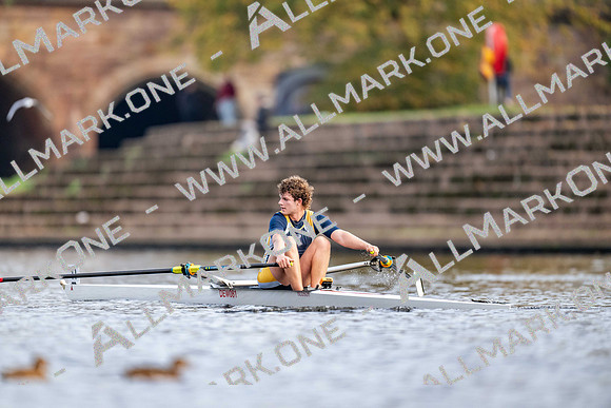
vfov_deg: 2.3
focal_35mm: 600
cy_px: 204
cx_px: 306
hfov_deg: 3.4
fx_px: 10185
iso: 2000
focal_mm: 600
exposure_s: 1/2500
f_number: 4
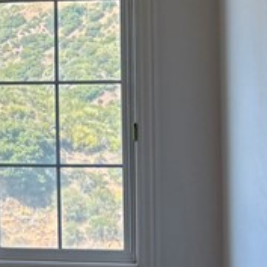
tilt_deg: +1.8
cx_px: -207
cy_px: 86
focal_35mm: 133
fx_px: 1161
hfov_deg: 12.1
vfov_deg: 13.1
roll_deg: +1.6
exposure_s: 1/173
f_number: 1.6
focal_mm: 5.96
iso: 40
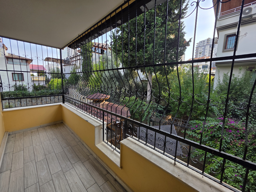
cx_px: 128
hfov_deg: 106.2
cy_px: 96
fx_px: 96
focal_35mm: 13
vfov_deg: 89.9
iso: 40
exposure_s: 1/553
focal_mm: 2.2
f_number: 1.9
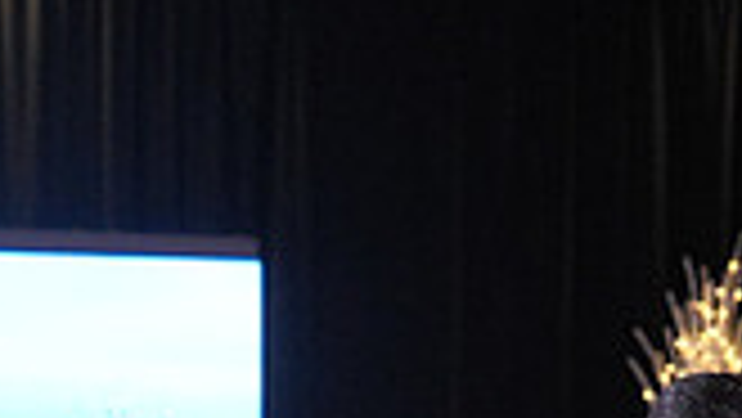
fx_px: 5354
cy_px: 993
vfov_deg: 4.4
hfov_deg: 7.9
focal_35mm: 272
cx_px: 834
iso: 2000
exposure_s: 1/400
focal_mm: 74
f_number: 4
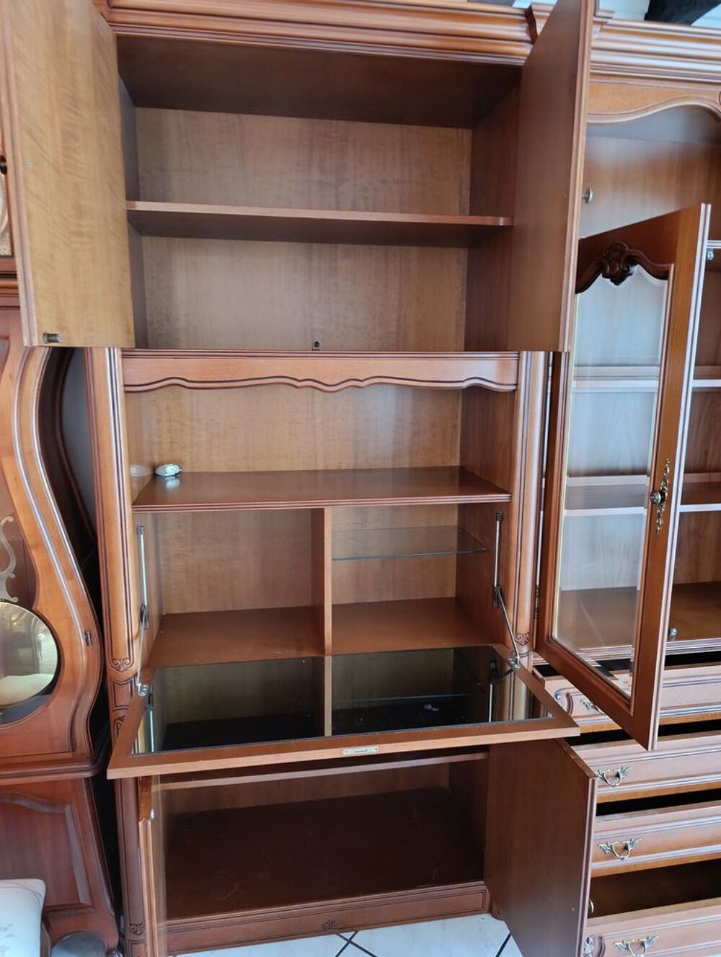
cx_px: 360
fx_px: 637
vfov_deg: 73.8
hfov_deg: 59.0
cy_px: 478
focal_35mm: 23
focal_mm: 6.14
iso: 3200
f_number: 1.6
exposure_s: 1/12.5
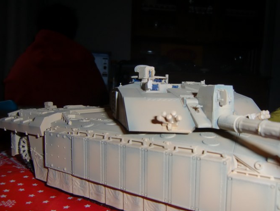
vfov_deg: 48.2
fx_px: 235
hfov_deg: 61.3
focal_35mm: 29
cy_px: 110
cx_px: 161
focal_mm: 4.3
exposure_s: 1/60
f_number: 7.5
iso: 64
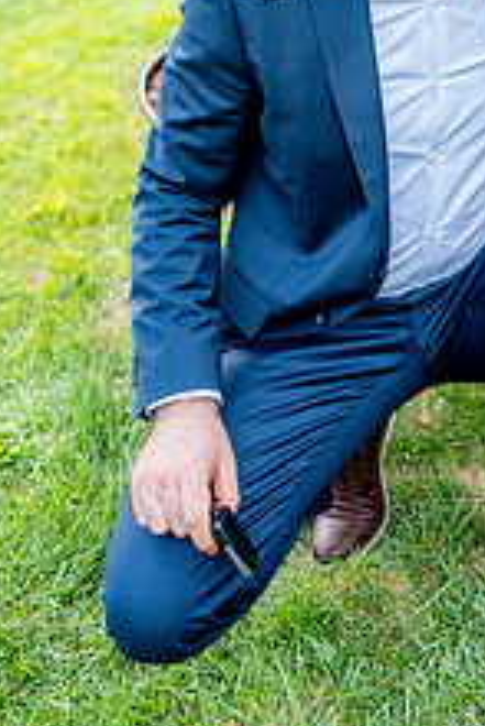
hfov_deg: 26.3
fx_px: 989
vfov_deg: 37.1
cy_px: 40
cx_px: 469
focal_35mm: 49
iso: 320
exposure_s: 1/800
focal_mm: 24
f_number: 2.8
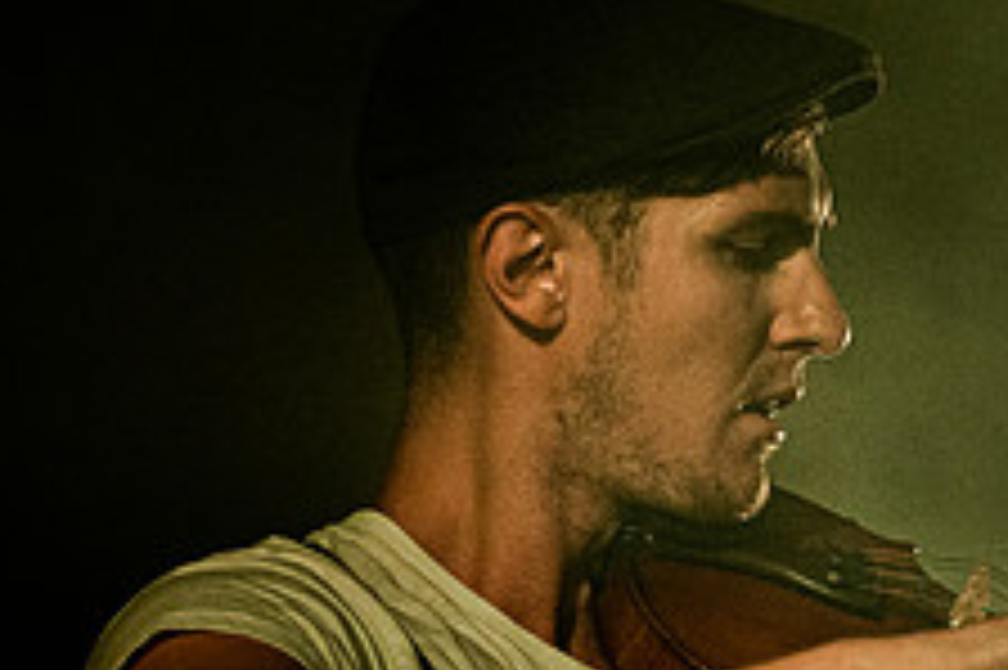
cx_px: 1062
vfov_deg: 4.4
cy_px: 432
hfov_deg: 6.6
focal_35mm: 311
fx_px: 8701
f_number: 4
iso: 2000
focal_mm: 120
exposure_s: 1/1000
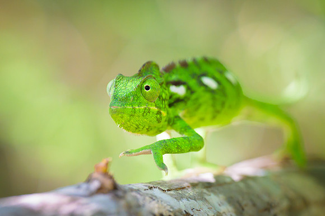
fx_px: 2661
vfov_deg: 4.7
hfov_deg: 7.0
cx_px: 112
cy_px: 75
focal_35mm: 295
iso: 2000
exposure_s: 1/800
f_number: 4
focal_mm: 165
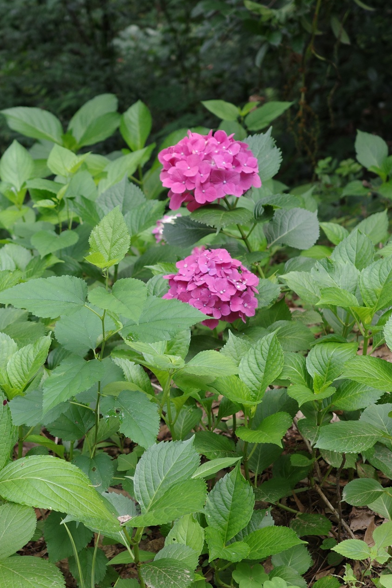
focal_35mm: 61
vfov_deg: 32.9
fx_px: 997
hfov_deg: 21.6
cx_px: 21
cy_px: 292
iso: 100
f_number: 2.8
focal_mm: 26
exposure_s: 1/125
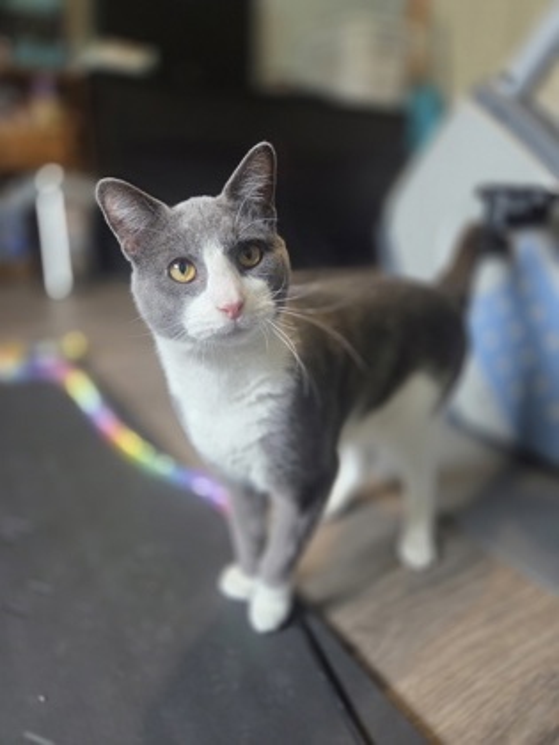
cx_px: 280
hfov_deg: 58.9
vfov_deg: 73.9
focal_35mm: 23
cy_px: 372
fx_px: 495
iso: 1250
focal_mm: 5.4
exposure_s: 1/240
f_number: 1.8
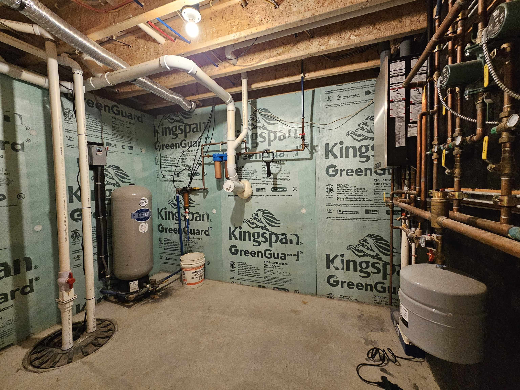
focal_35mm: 13
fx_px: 195
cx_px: 260
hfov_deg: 106.2
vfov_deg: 89.9
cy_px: 195
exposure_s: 1/30
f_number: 2.2
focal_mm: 2.2
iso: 640
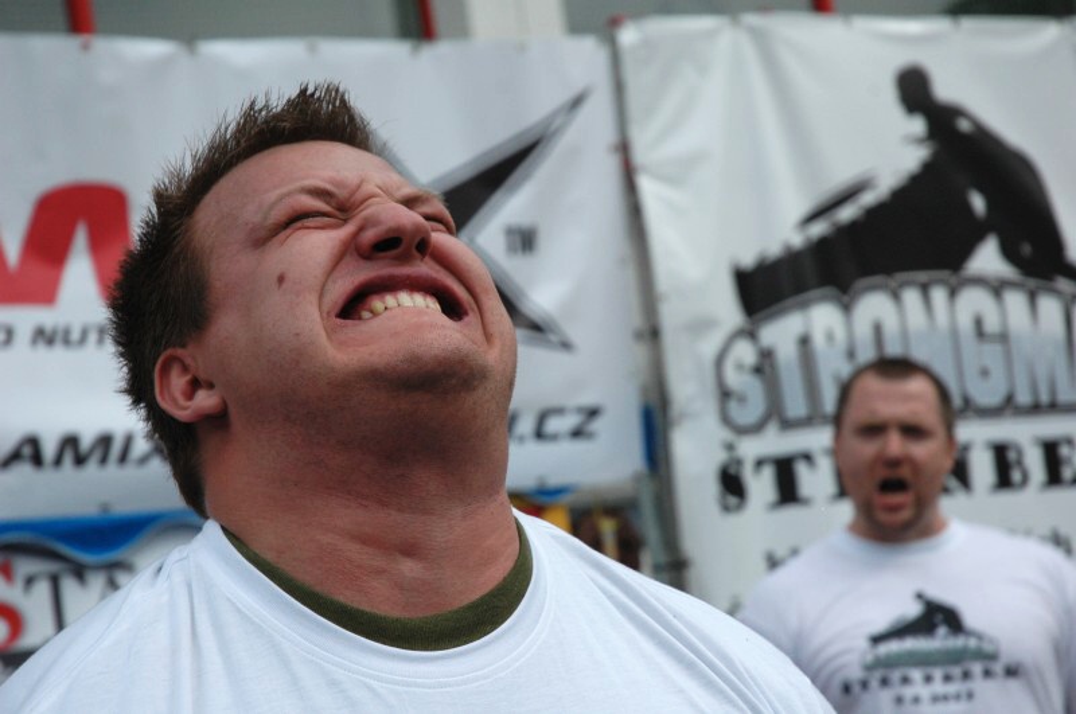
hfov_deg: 21.9
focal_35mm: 93
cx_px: 538
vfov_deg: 14.7
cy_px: 357
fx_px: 2776
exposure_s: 1/2000
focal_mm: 62
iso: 500
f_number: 6.3
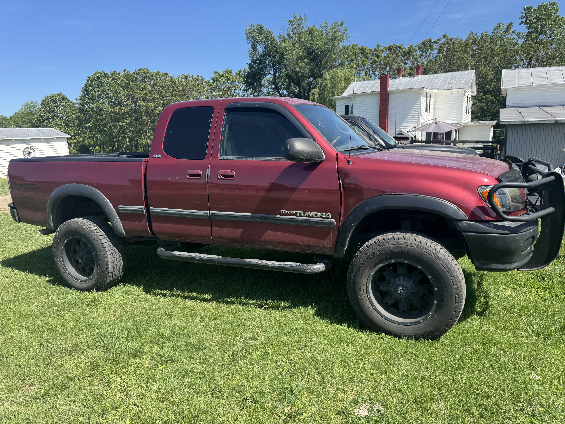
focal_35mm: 24
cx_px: 282
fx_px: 392
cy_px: 212
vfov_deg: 56.8
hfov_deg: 71.6
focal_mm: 6.76
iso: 80
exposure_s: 1/1923
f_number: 1.78
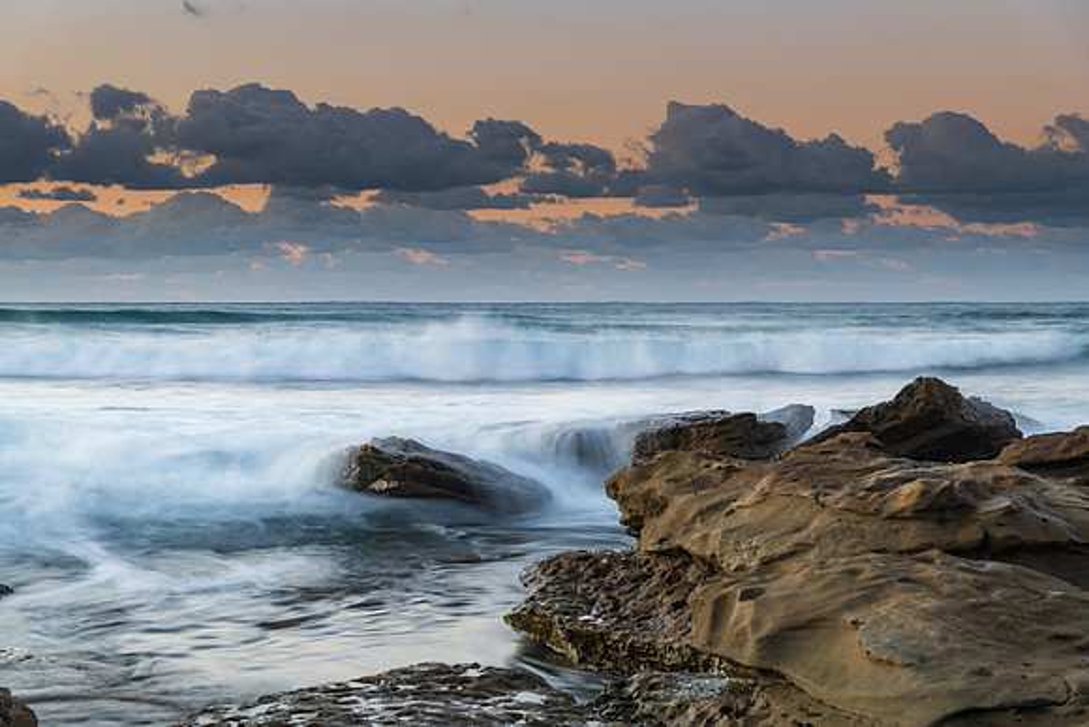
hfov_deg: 30.7
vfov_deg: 20.8
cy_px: 364
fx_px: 1984
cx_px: 544
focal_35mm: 66
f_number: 7.1
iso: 31
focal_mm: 65
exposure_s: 1.3
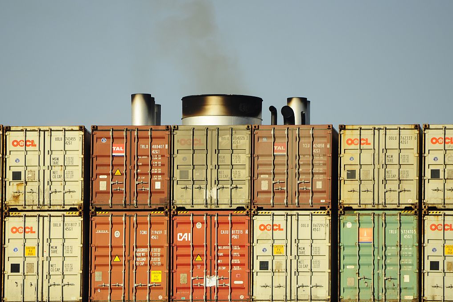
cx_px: 228
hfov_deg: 2.7
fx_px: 9498
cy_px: 151
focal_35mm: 755
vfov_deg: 1.8
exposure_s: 1/640
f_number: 8
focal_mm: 500
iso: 200
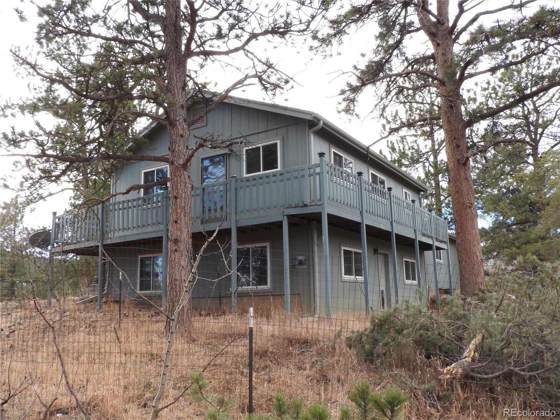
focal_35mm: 30
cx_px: 280
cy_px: 210
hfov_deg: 60.0
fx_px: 485
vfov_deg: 46.8
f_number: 8
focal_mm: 5.4
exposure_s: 1/40
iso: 100
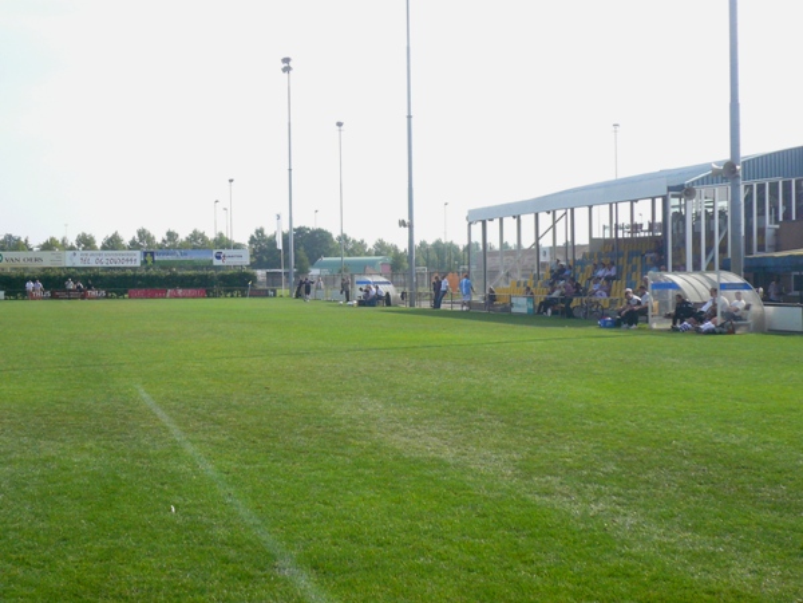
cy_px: 302
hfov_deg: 32.7
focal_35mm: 59
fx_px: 1369
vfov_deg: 24.8
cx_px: 402
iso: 100
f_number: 3.6
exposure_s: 1/640
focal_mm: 8.1
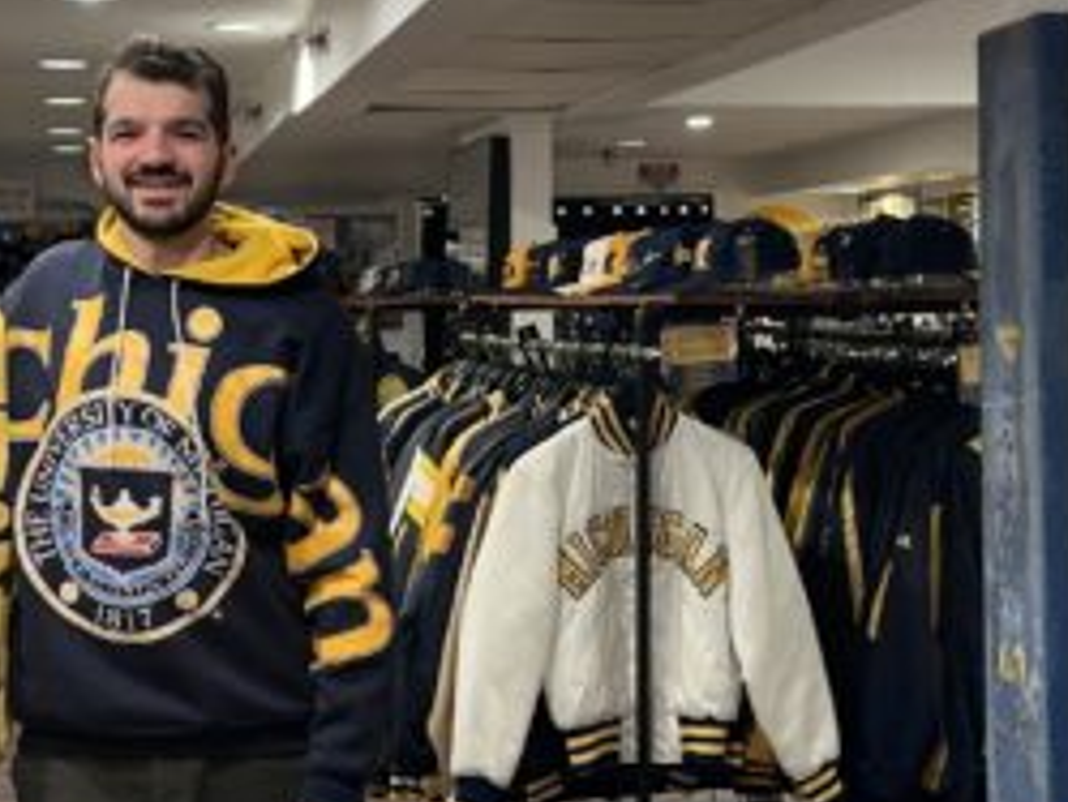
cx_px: 528
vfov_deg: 21.9
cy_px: 330
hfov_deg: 29.0
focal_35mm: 67
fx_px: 2068
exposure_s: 1/60
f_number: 1.78
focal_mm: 6.86
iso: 320
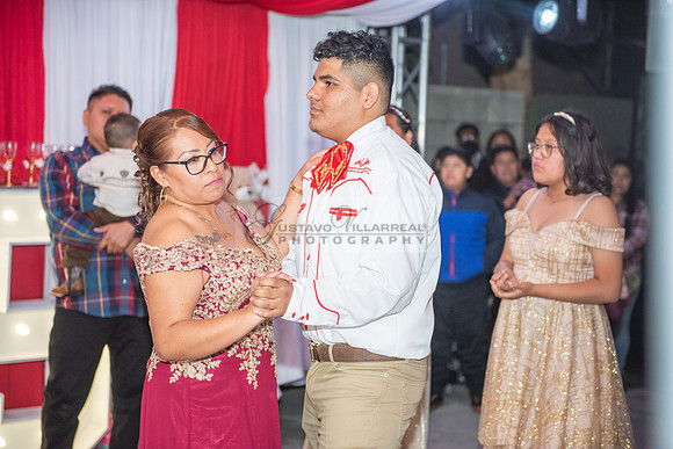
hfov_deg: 28.8
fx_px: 1309
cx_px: 336
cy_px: 224
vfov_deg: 19.5
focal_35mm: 70
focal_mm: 70
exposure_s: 1/160
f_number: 3.2
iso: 800
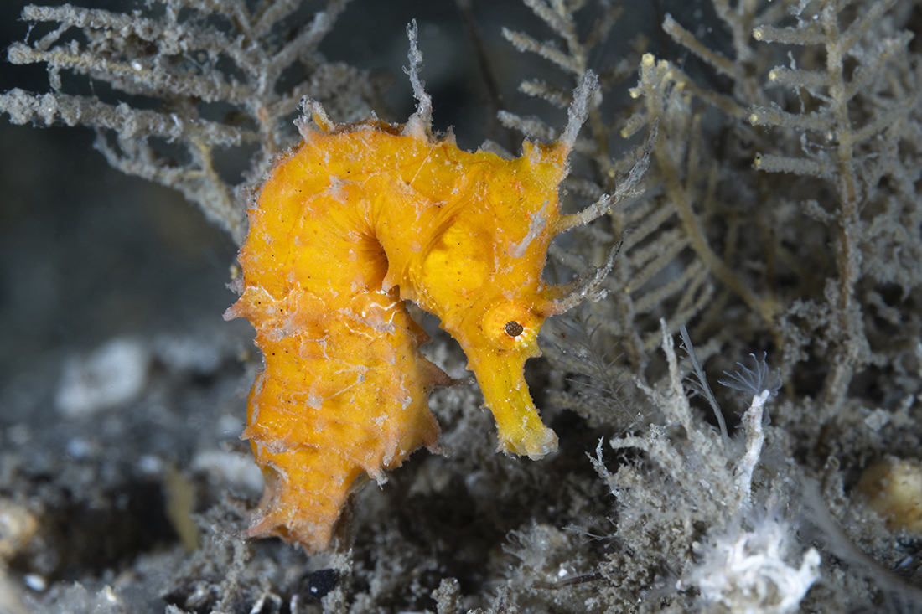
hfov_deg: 19.5
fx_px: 2689
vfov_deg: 13.0
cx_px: 461
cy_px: 307
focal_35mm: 105
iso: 400
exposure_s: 1/125
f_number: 22
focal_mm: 105
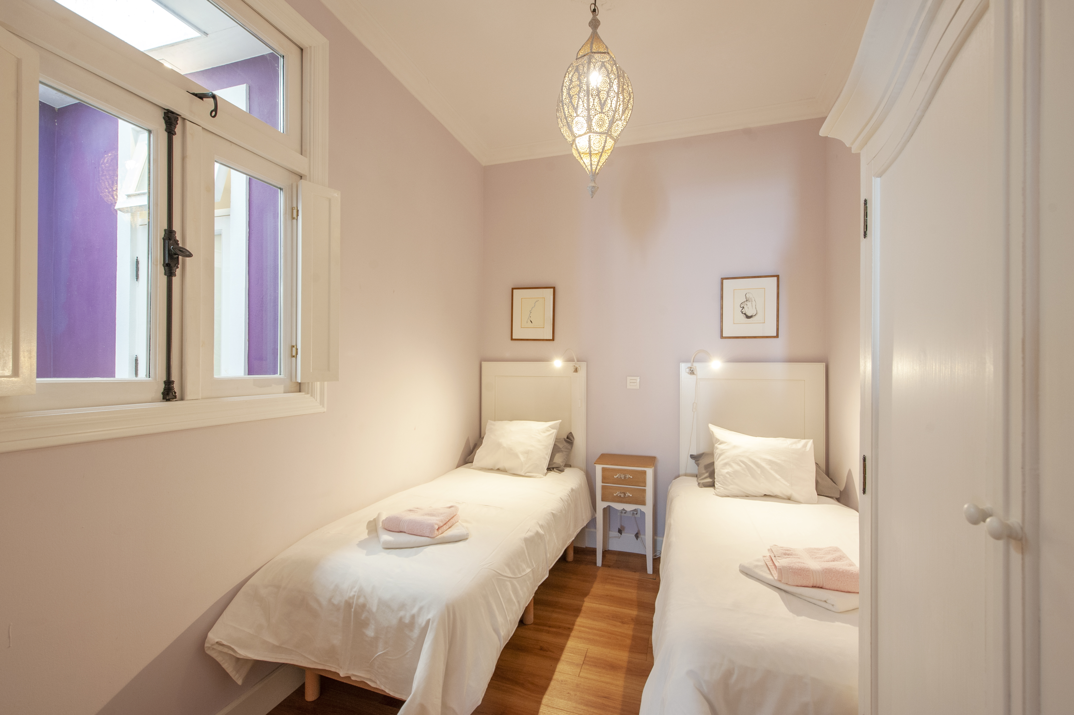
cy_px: 358
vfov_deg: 77.3
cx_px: 537
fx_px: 447
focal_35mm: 15
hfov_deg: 100.4
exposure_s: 1/5
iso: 400
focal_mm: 15
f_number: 8
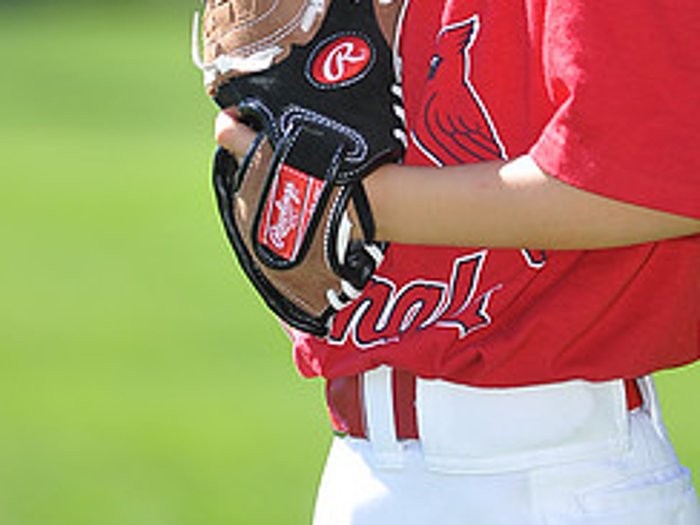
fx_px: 9241
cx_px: 427
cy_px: -238
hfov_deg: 4.3
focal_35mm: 457
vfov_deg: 3.2
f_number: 4.5
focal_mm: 200
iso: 200
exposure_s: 1/500
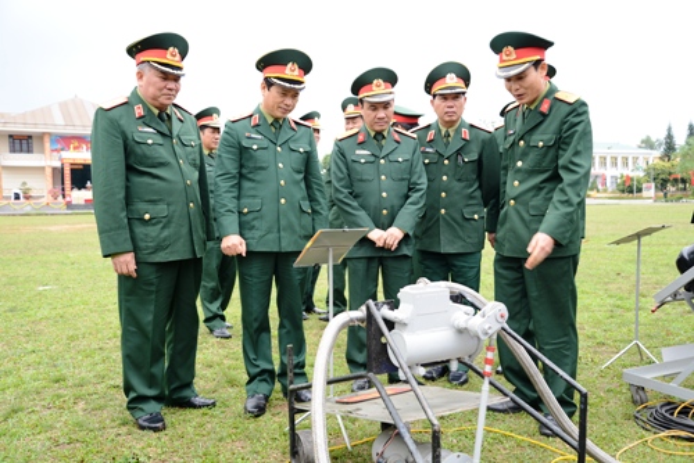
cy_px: 232
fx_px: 617
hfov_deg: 58.7
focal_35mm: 32
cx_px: 347
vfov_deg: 41.2
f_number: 5
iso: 200
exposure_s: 1/100
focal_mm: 32
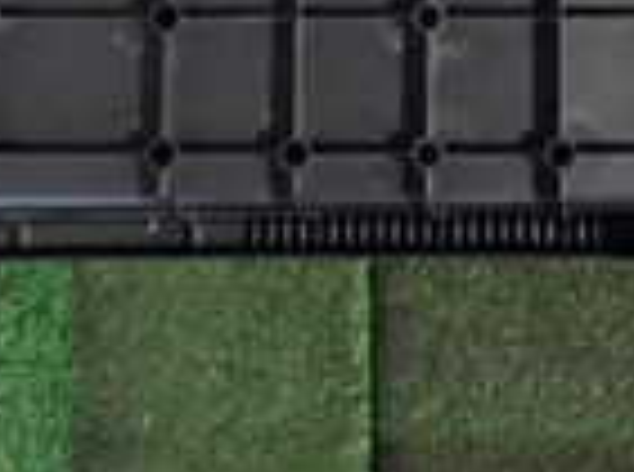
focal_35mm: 128
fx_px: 2338
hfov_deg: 15.3
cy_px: -512
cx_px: 558
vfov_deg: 10.5
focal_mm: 5.4
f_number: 2.3
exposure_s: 1/25
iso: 800
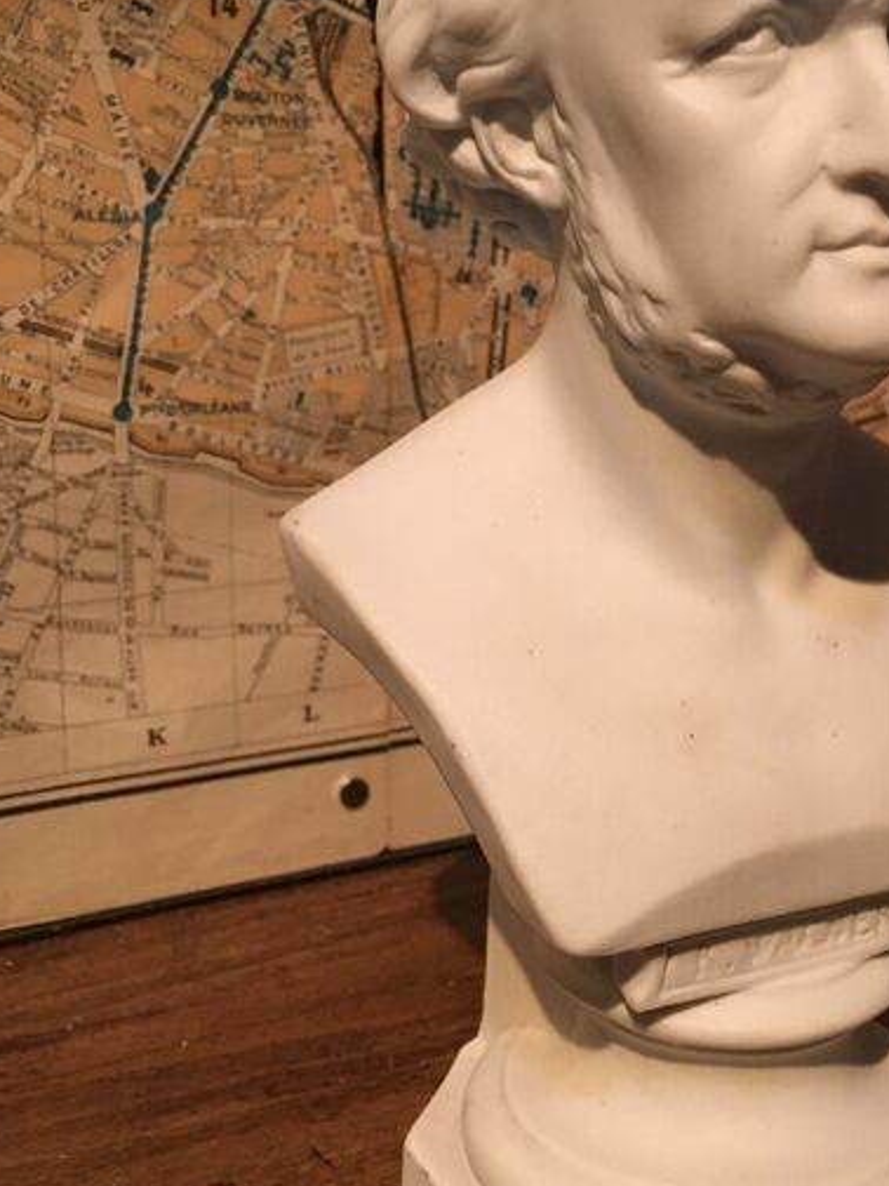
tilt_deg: -15.0
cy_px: 508
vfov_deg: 41.1
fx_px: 1575
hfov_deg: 31.3
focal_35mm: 46
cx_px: 593
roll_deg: -3.5
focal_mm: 4.15
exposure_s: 1/25
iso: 200
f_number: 2.2
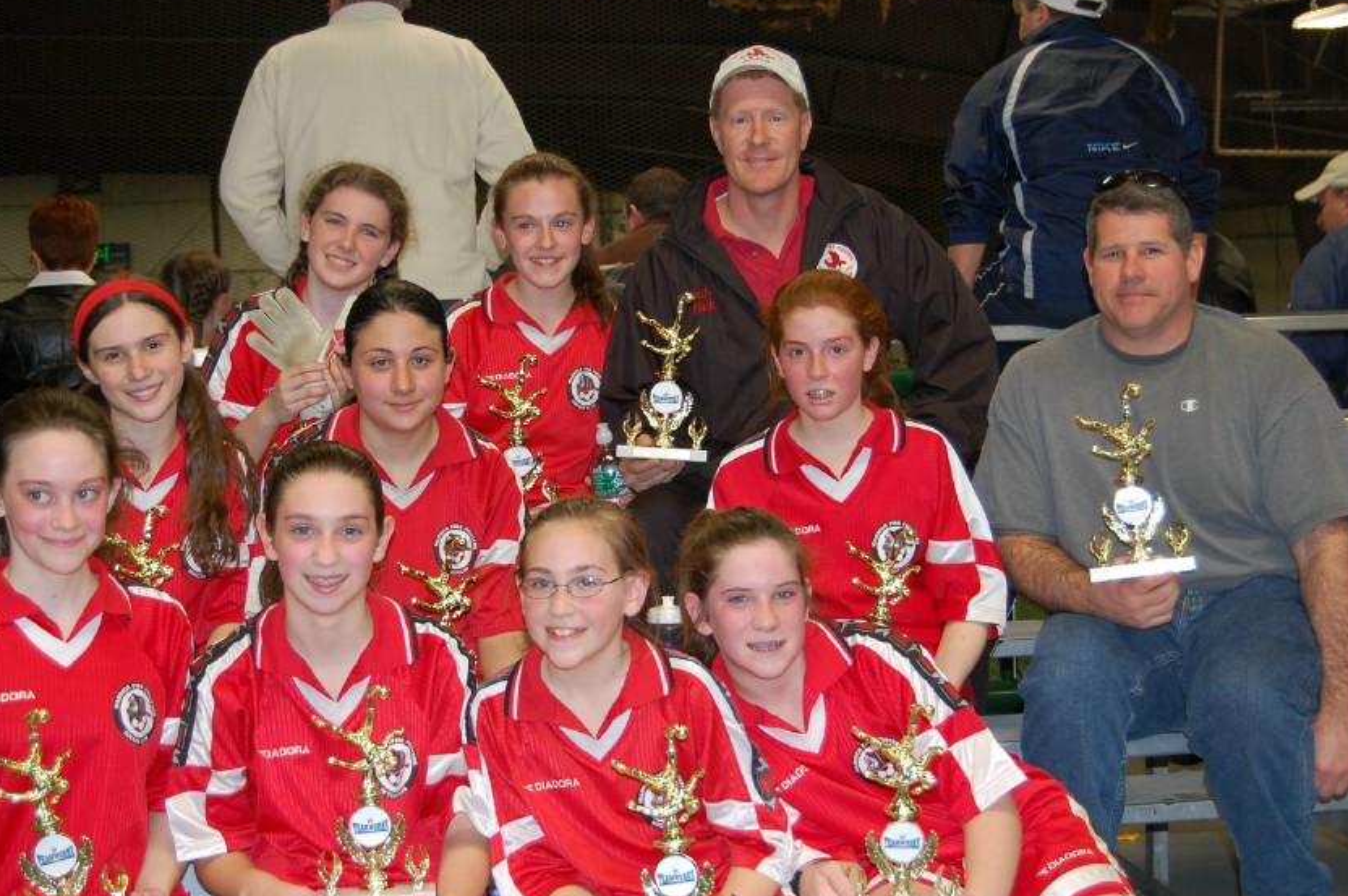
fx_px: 2417
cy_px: 527
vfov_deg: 21.0
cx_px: 612
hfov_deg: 31.1
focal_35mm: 65
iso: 400
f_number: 4.8
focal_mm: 35
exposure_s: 1/60
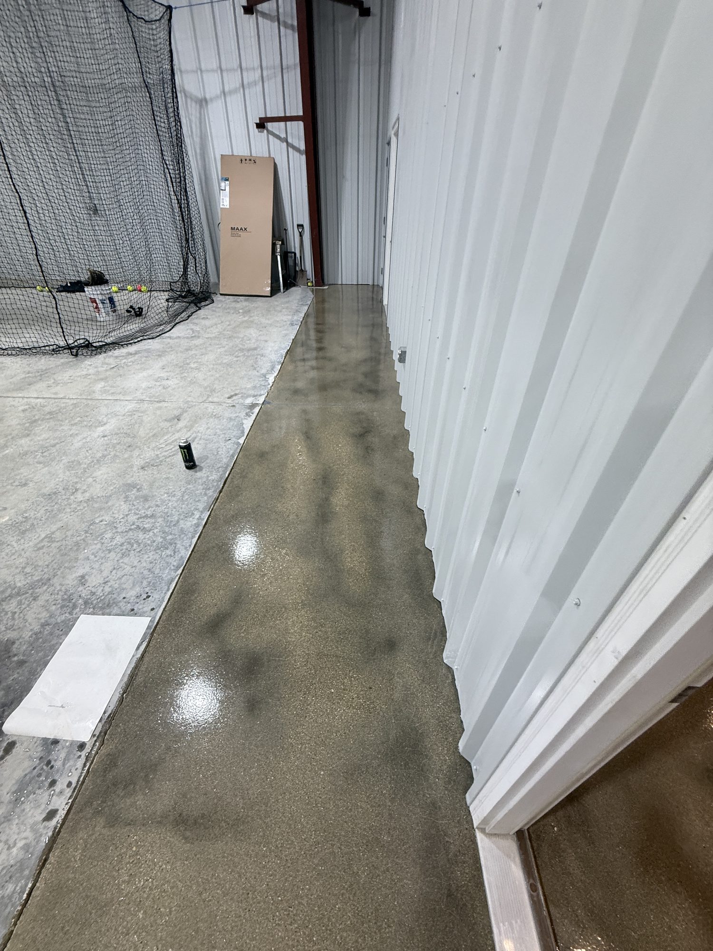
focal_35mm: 14
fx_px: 384
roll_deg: -1.1
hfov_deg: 85.7
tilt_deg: -34.8
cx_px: 356
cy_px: 476
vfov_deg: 102.1
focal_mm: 2.22
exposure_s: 1/120
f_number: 2.2
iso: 160
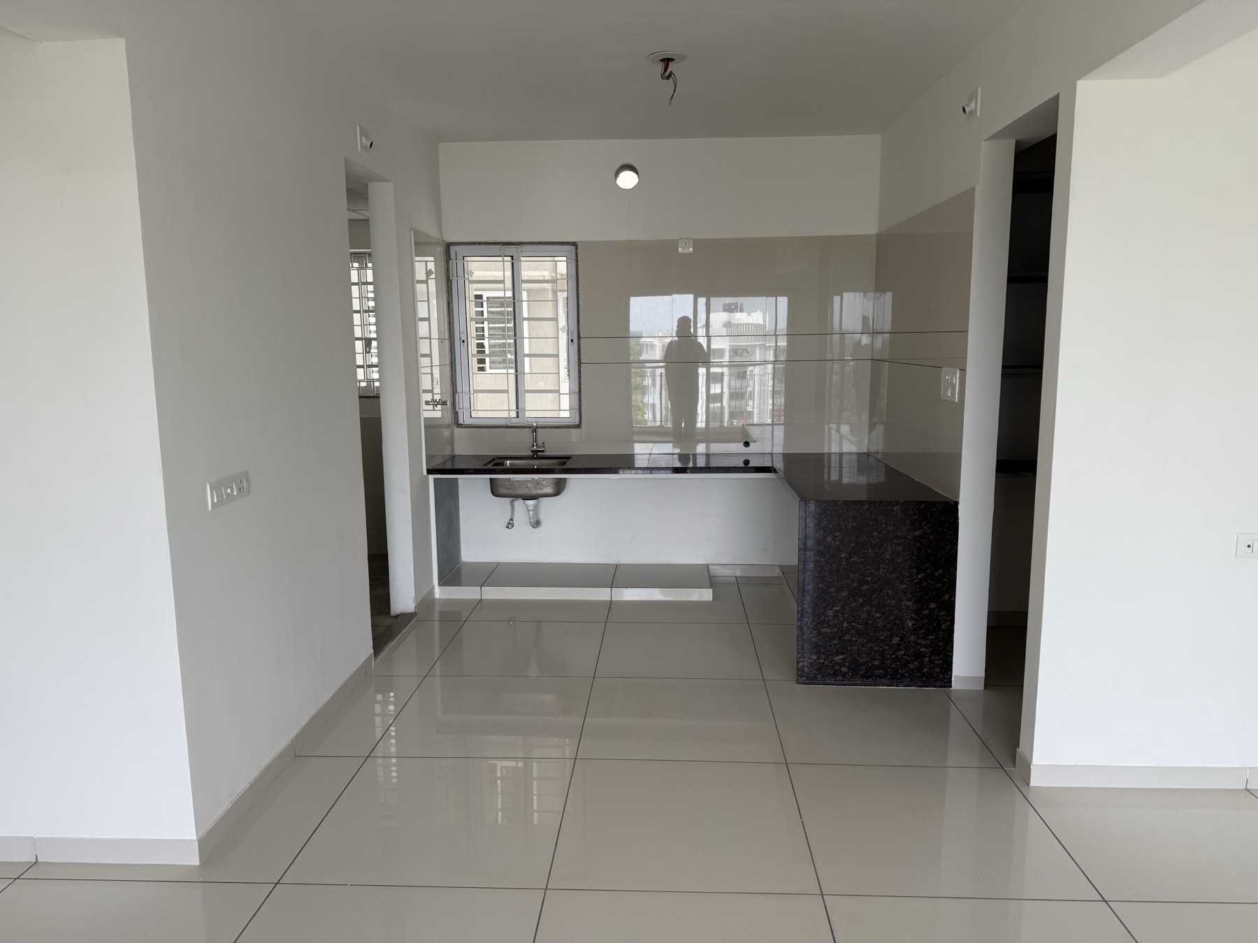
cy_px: 472
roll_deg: +0.8
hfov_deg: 71.6
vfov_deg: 56.8
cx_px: 629
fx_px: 872
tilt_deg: -8.1
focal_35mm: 24
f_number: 1.78
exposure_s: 1/257
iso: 64
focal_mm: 6.76
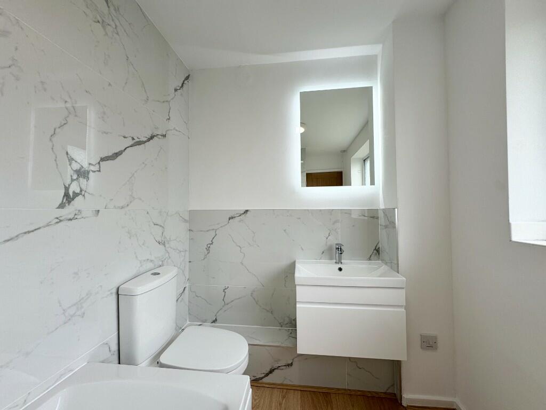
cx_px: 273
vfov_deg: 85.7
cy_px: 205
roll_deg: +0.1
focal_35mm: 14
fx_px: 221
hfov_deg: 102.1
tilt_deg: +2.0
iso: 40
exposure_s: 1/192
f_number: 2.2
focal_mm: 2.22
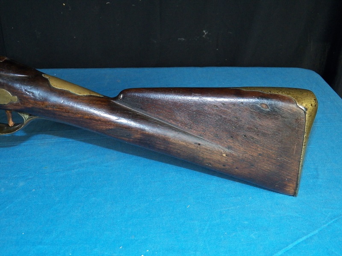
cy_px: 128
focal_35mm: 44
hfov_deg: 42.9
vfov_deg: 32.9
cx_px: 171
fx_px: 435
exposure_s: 1/40
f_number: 3.2
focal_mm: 7.9
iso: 400
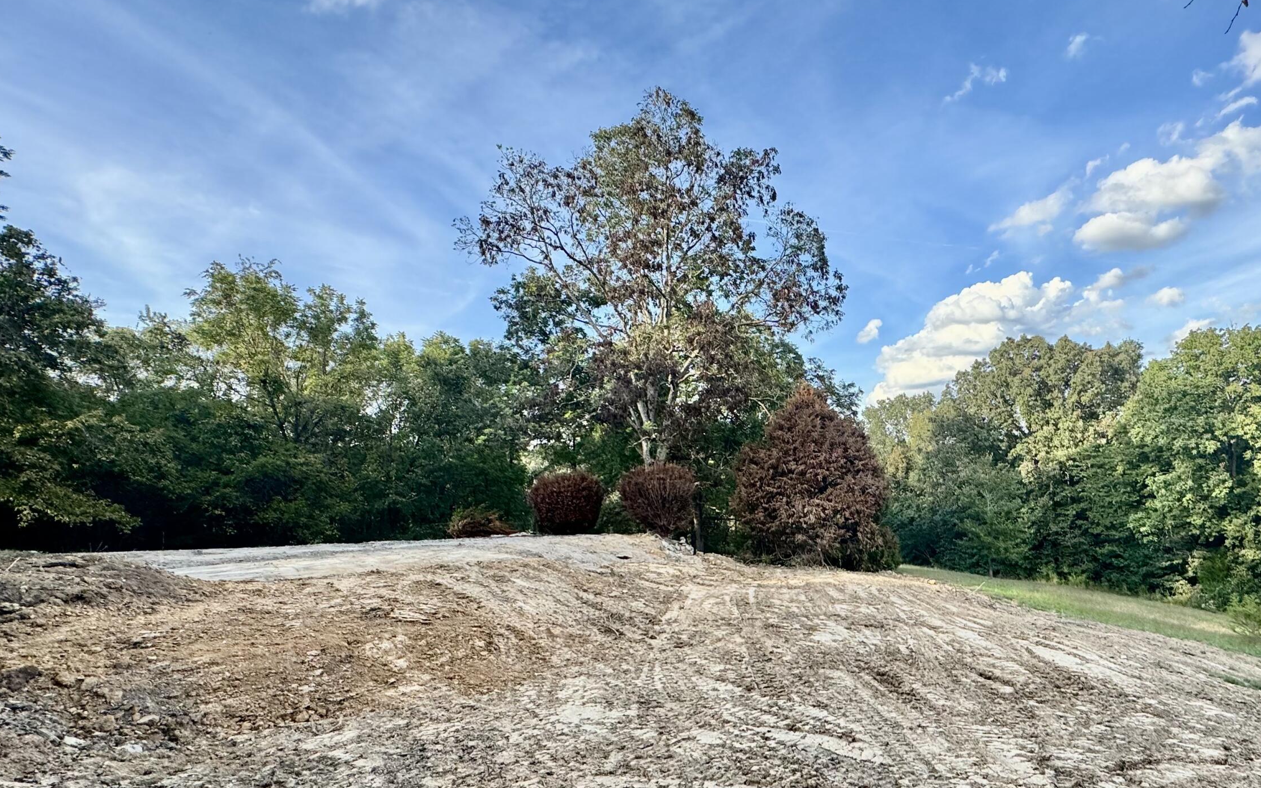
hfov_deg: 83.2
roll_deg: +1.7
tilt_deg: +1.8
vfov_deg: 59.0
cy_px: 484
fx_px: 687
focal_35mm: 20
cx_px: 799
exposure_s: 1/249
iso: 40
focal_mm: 2.22
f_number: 2.2
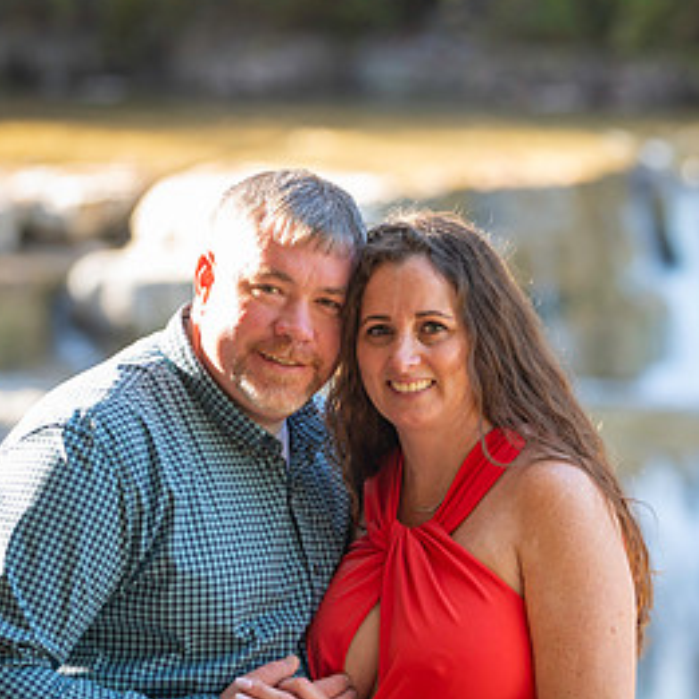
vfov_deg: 8.3
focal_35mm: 211
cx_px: 544
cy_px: 501
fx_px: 4820
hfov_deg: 8.3
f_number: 2.8
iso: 100
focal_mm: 112
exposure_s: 1/80
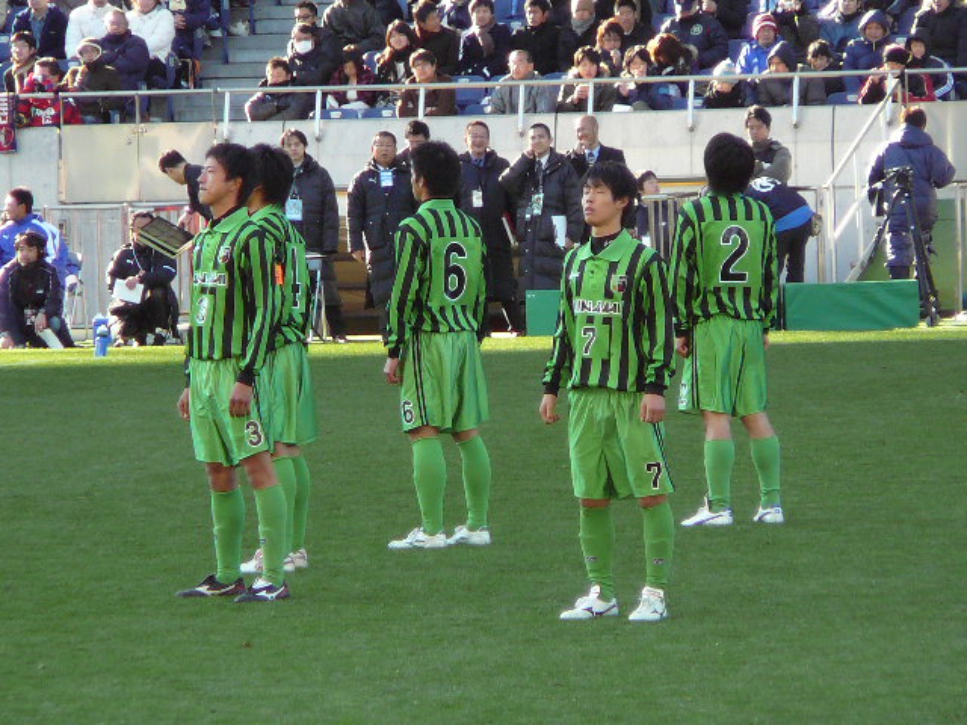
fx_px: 12236
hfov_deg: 4.5
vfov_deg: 3.4
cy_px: 362
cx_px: 484
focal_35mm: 438
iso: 160
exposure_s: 1/160
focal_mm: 52
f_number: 4.2
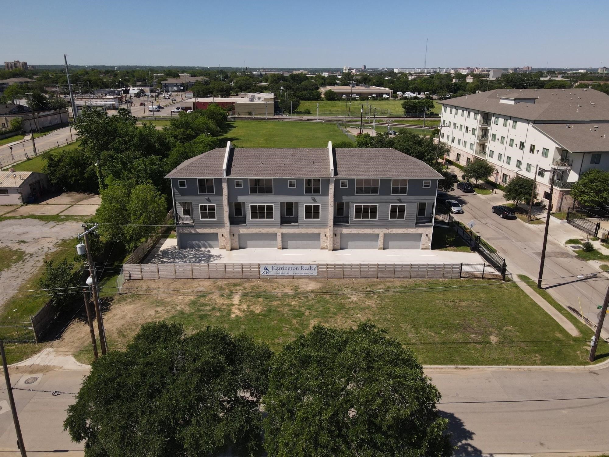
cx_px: 304
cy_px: 228
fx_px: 422
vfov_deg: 56.8
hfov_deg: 71.6
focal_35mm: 24
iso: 200
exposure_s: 1/120
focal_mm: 4.5
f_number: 2.8
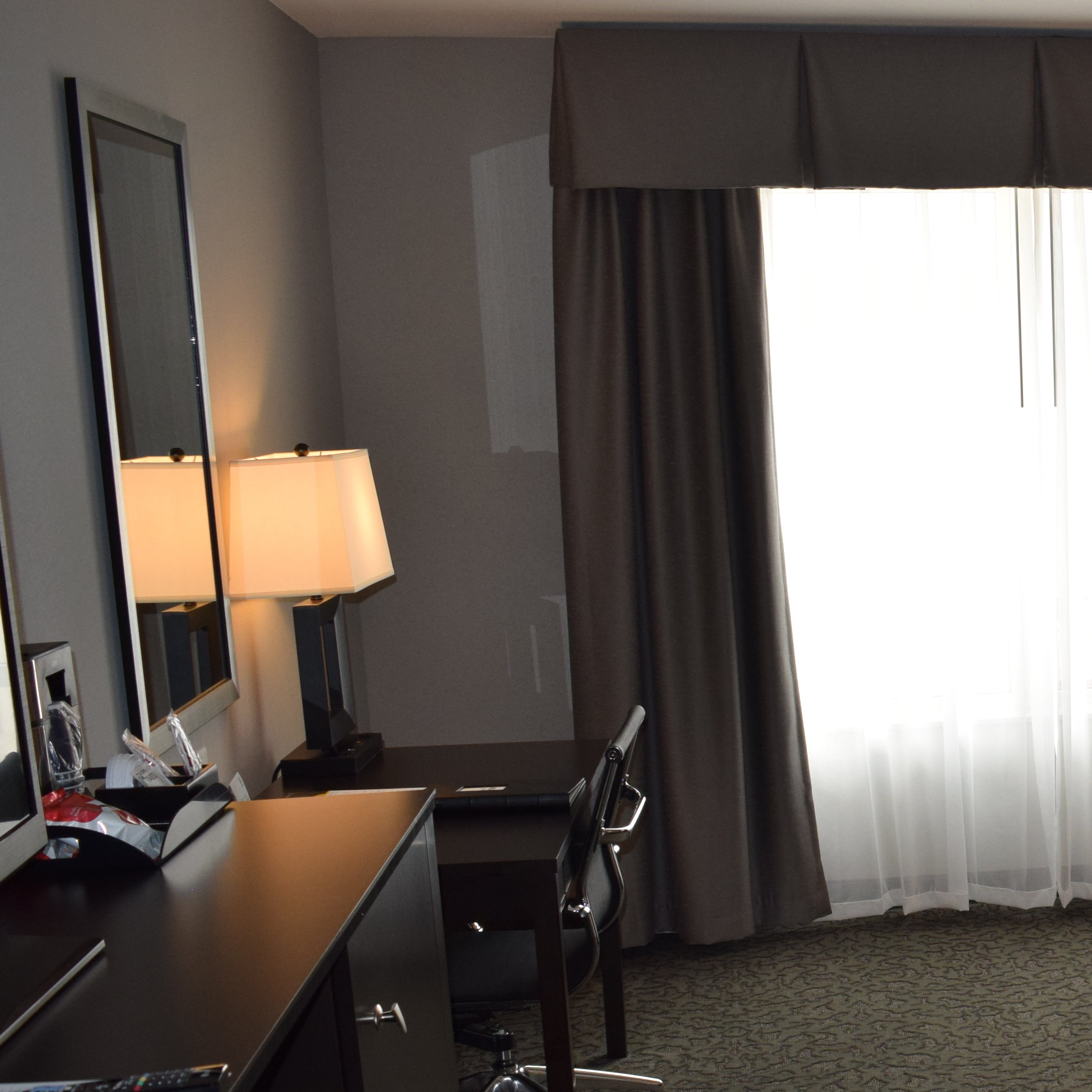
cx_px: 1277
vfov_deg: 30.8
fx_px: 1963
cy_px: 759
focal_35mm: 55
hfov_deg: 27.7
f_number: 5.6
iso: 560
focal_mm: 18
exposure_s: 1/125
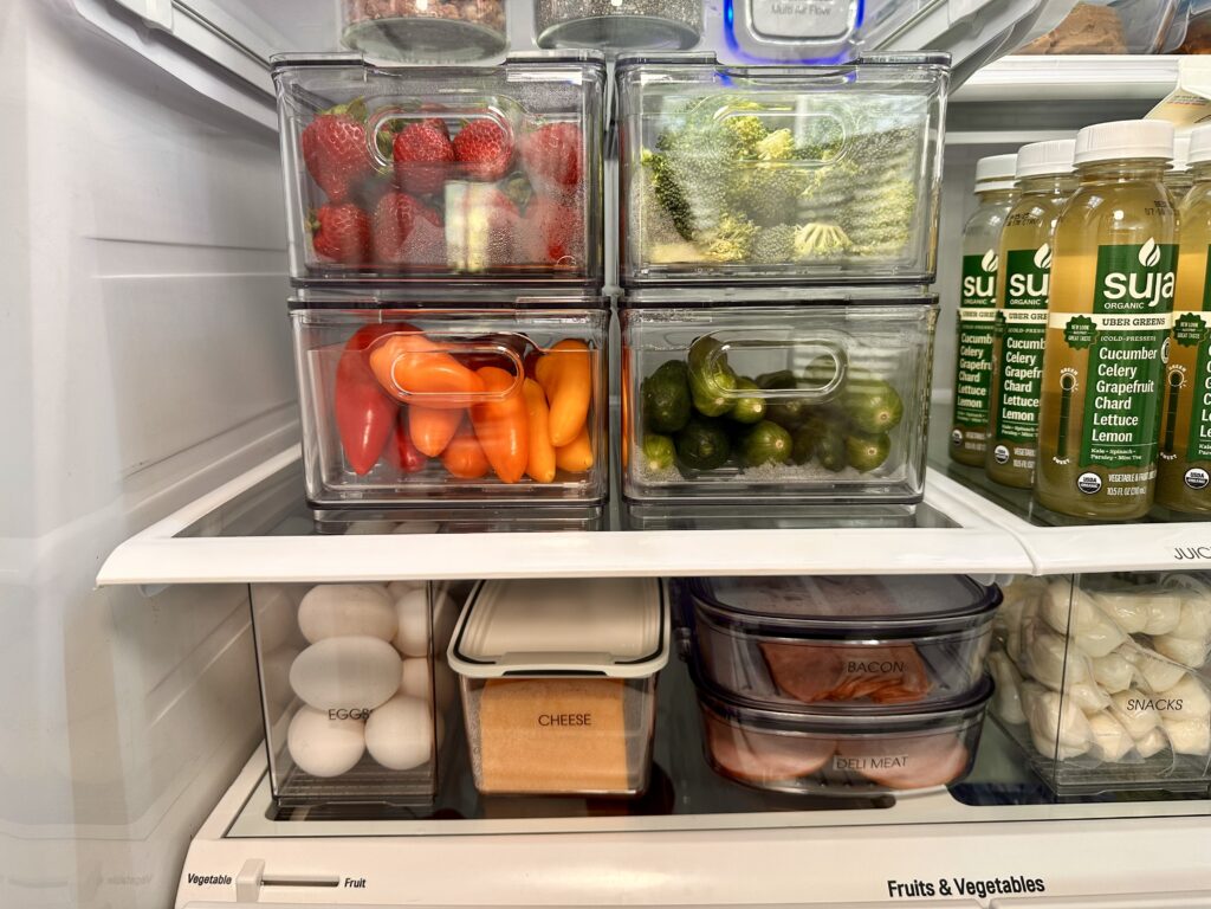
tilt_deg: -13.1
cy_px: 454
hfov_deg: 71.6
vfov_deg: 56.8
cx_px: 606
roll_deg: +0.6
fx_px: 840
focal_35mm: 24
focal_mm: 6.86
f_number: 1.78
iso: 100
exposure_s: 1/121
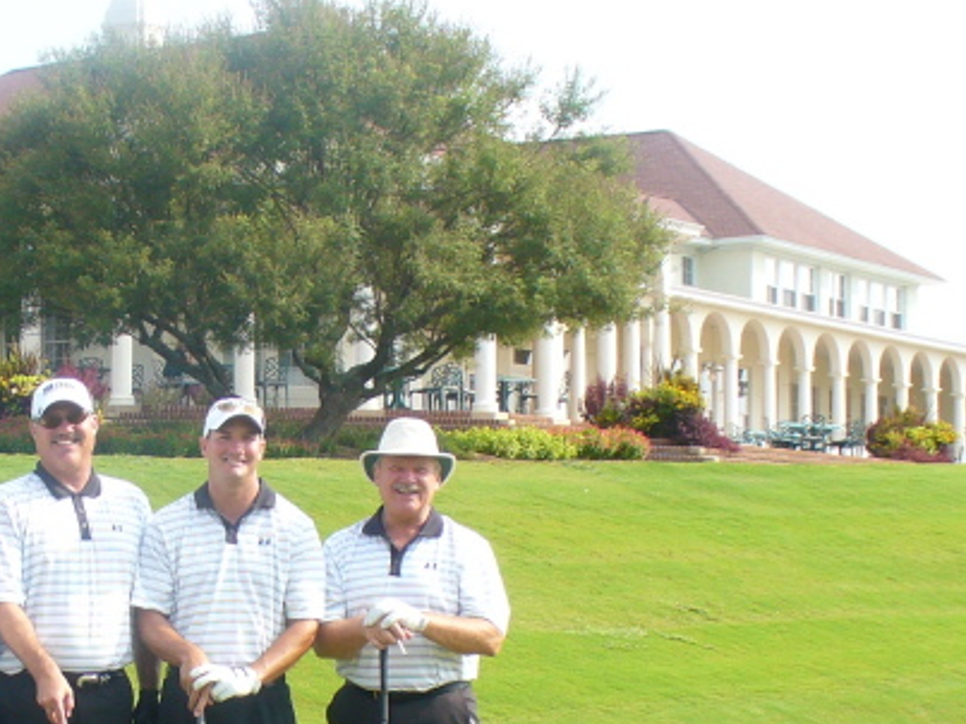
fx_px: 2622
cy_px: 602
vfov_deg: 15.6
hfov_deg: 20.7
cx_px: 209
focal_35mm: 94
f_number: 5.6
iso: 80
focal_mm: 6.1
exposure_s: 1/160
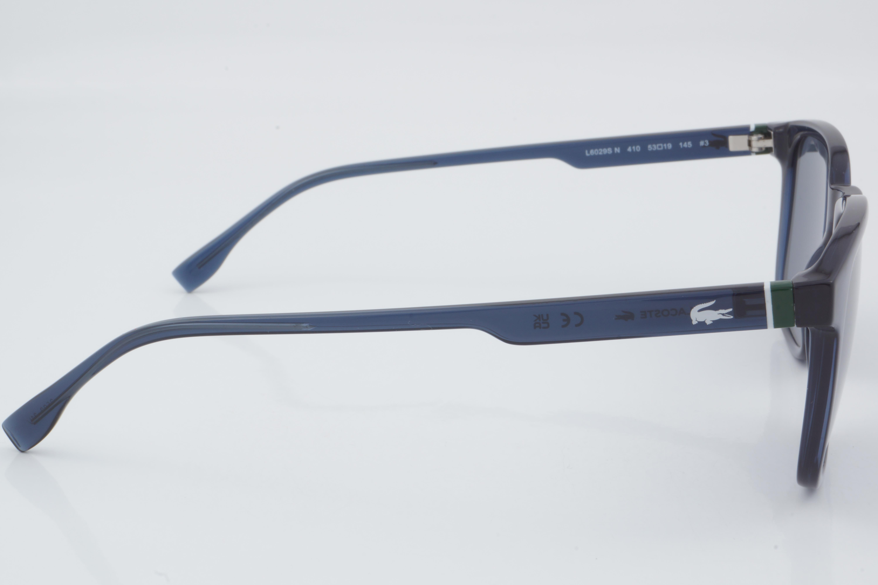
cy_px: 292
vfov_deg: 18.2
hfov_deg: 27.0
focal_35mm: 75
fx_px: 1829
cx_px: 439
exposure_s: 1/3
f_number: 32
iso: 100
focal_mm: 50
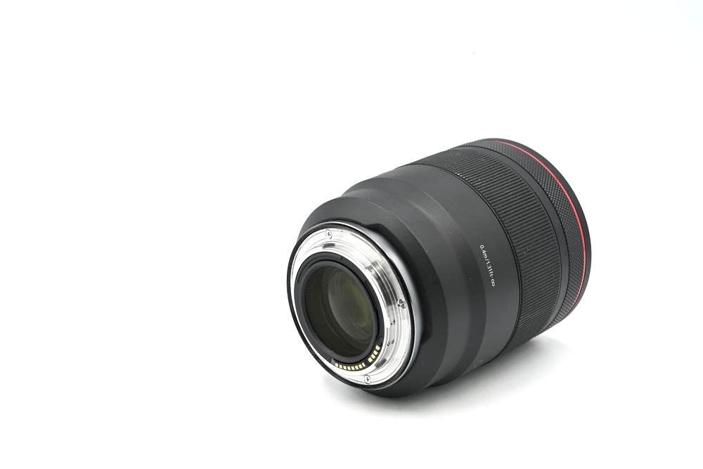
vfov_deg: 20.6
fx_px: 1289
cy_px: 234
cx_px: 352
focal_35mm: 66
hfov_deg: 30.5
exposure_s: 1/30
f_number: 11
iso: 160
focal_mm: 66
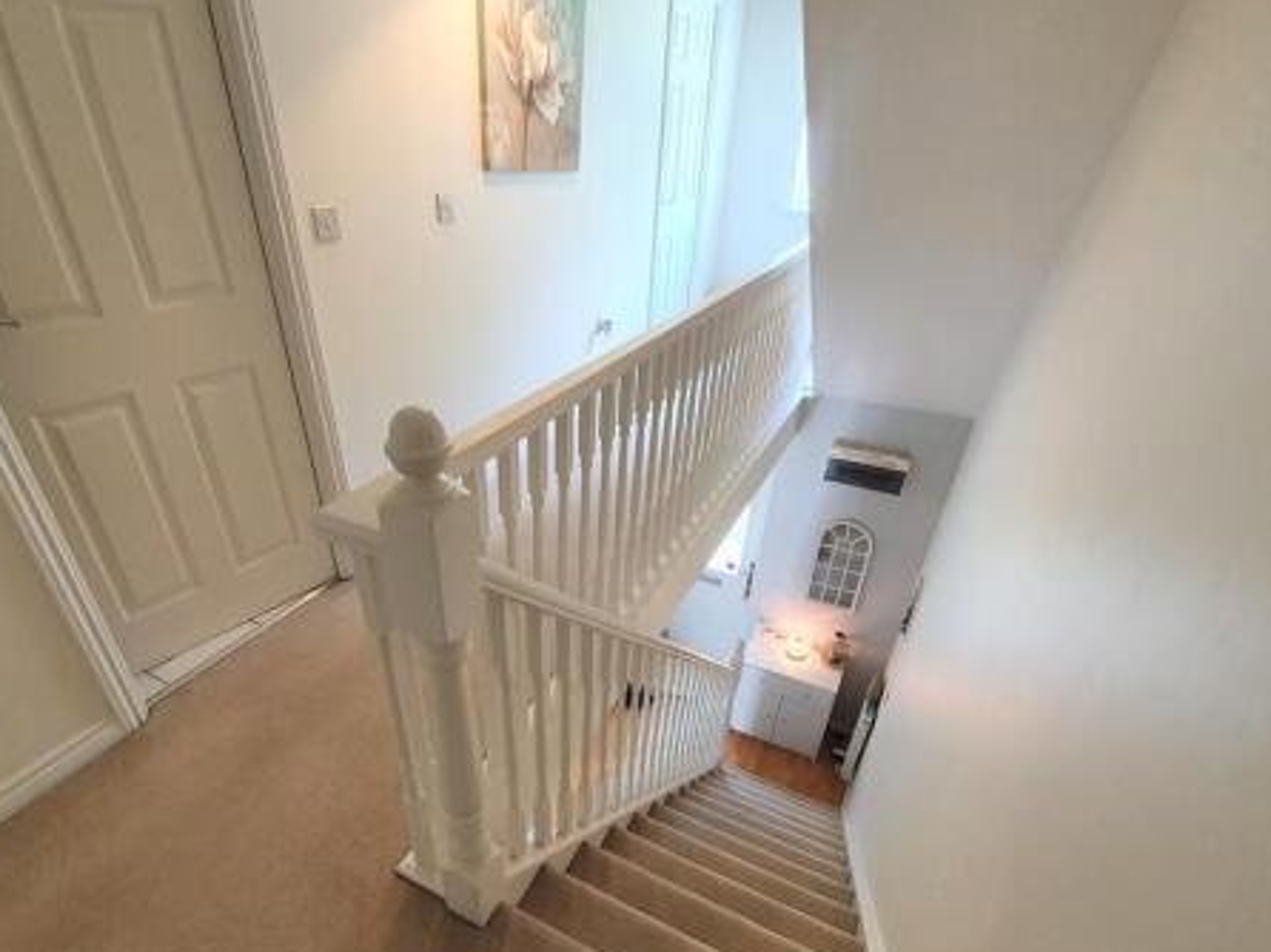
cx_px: 569
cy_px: 566
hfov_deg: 90.7
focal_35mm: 17
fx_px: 624
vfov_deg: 74.0
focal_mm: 1.8
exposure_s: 1/33
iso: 320
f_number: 2.2
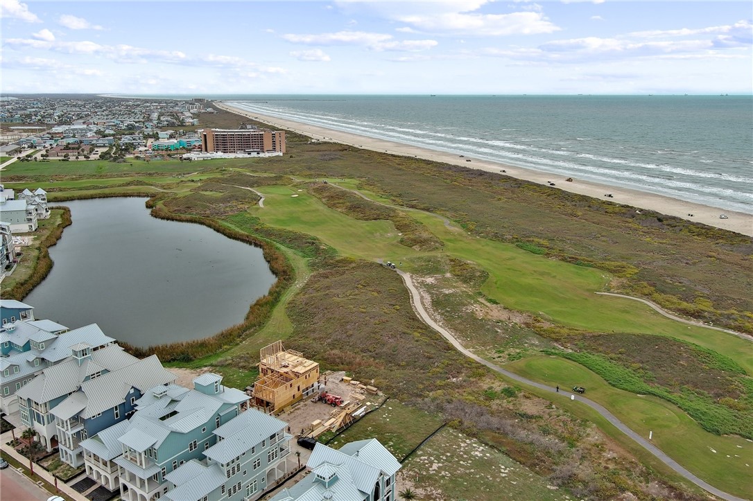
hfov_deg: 63.7
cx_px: 376
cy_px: 250
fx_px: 606
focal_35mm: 29
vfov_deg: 44.9
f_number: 2.8
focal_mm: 10.57
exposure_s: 1/1000
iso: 100
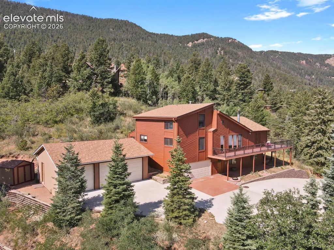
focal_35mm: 24
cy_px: 125
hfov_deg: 71.6
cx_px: 167
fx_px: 232
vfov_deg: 56.8
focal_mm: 4.5
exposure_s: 1/320
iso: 100
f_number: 2.8
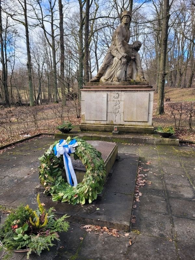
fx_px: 195
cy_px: 130
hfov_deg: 53.1
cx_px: 98
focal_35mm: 26
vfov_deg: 67.3
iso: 40
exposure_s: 1/606
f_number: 1.8
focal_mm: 5.4
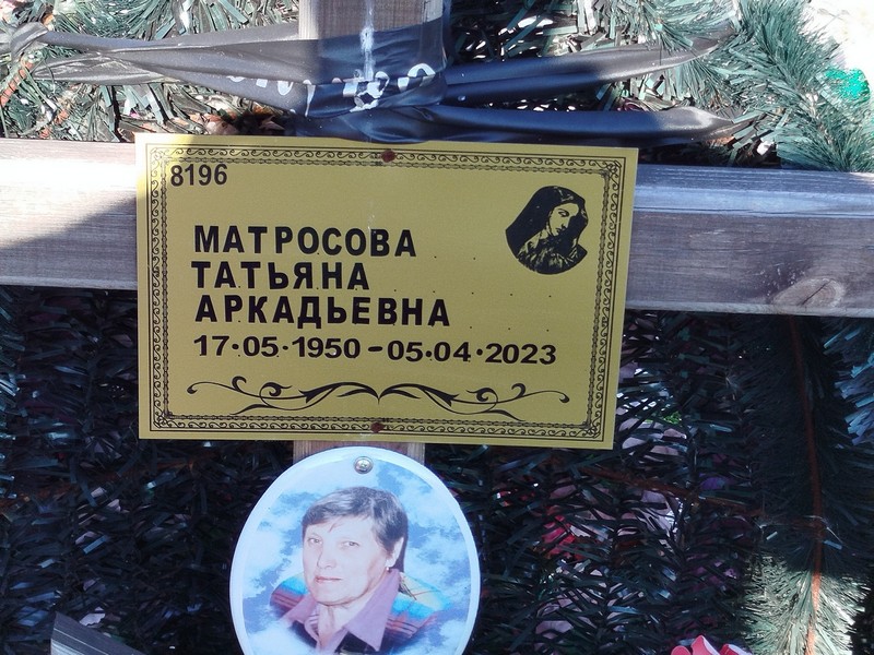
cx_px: 437
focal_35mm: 31
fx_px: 783
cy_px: 328
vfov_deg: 45.4
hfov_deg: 58.4
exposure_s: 1/147
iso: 50
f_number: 1.7
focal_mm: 5.31
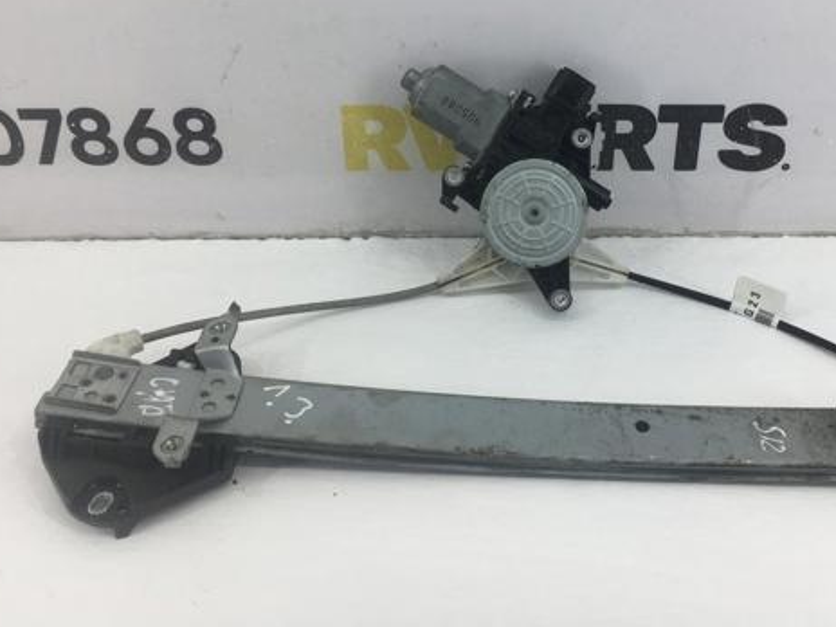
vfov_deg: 35.6
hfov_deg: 46.4
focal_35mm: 40
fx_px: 966
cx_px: 521
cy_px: 209
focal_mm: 4.15
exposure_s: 1/100
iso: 32
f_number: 2.2
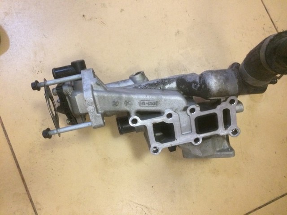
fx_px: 240
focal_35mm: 29
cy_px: 108
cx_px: 144
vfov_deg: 48.2
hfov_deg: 61.7
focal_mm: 4.15
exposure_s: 1/25
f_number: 2.2
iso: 320
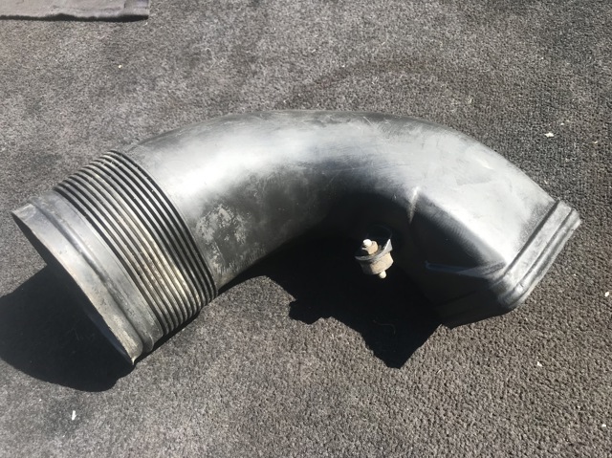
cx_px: 306
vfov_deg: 49.7
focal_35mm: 28
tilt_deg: -56.1
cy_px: 229
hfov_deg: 63.5
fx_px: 495
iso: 20
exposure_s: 1/391
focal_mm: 3.99
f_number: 1.8
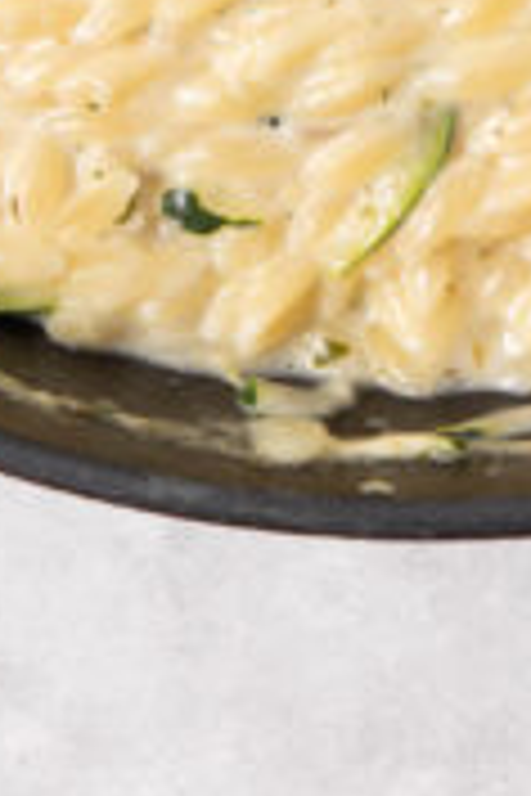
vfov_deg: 5.7
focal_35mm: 356
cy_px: -438
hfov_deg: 3.9
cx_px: 428
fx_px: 7876
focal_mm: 60
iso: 100
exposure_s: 1/8
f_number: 8
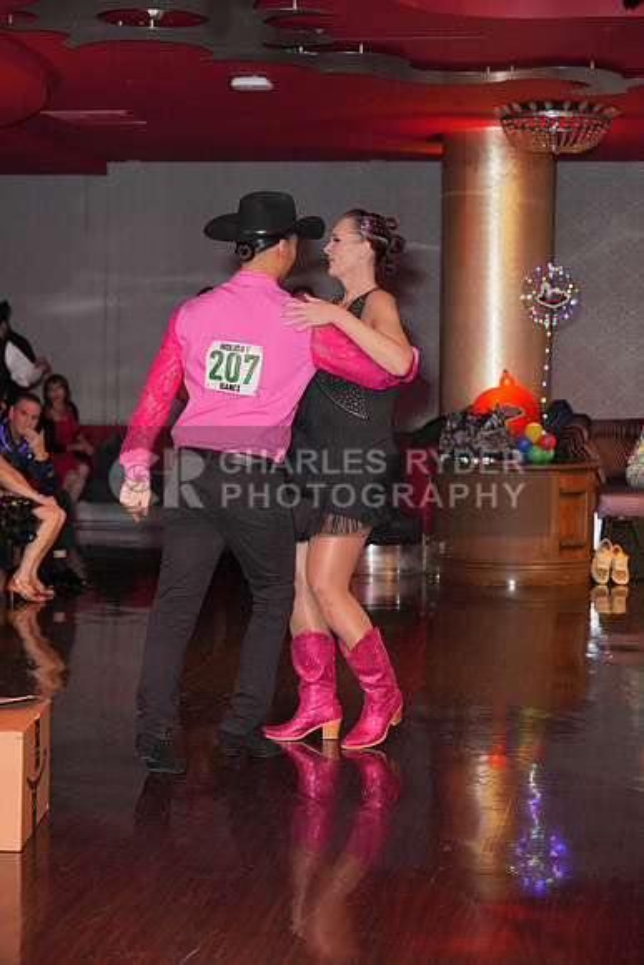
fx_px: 1877
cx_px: 322
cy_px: 482
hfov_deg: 19.5
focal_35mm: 70
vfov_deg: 28.8
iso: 4000
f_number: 4
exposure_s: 1/200
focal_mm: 70
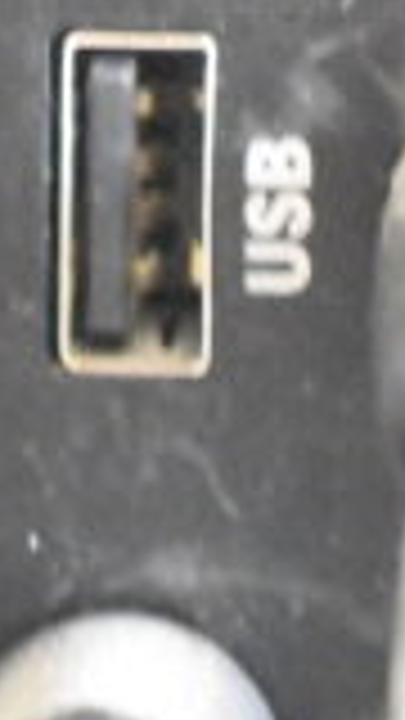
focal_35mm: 279
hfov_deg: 4.3
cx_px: 387
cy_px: -367
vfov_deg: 7.6
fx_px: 5327
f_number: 4.2
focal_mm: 31
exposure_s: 1/50
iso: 18000
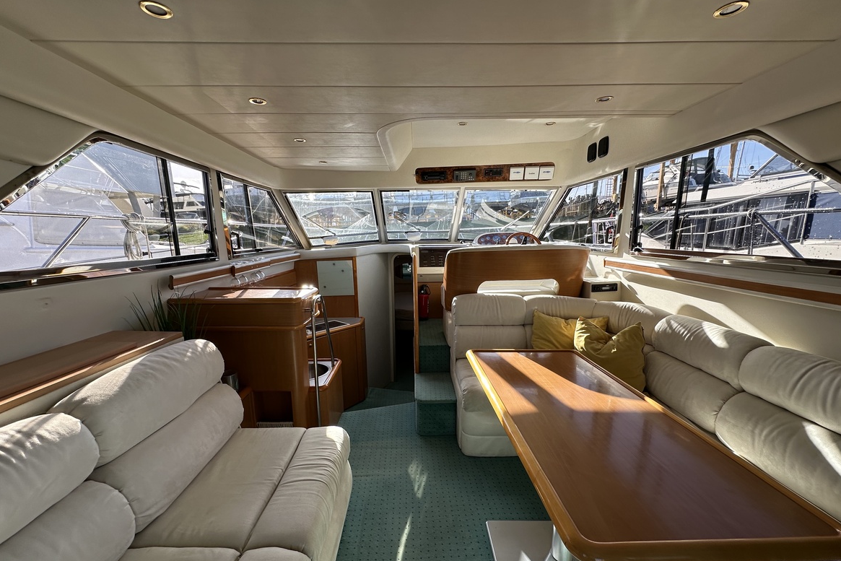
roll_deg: +1.7
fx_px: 350
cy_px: 303
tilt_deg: -11.2
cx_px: 417
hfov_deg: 100.4
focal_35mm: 15
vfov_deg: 77.2
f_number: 2.2
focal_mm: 2.22
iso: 40
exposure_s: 1/332
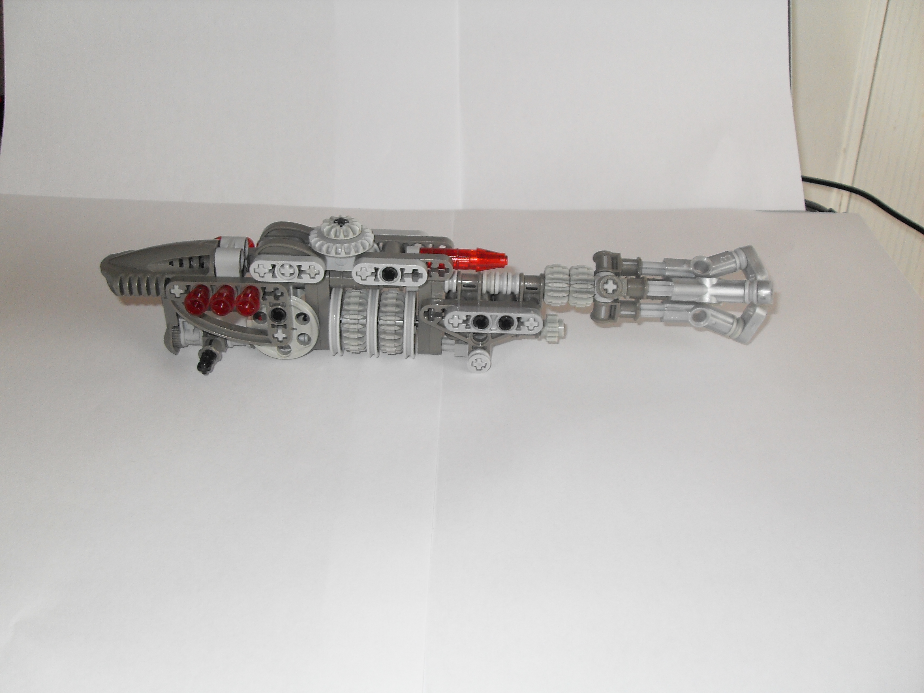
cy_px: 346
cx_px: 462
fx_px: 988
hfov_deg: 50.1
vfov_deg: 38.7
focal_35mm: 37
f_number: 2.8
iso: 100
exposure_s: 1/45
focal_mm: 6.3
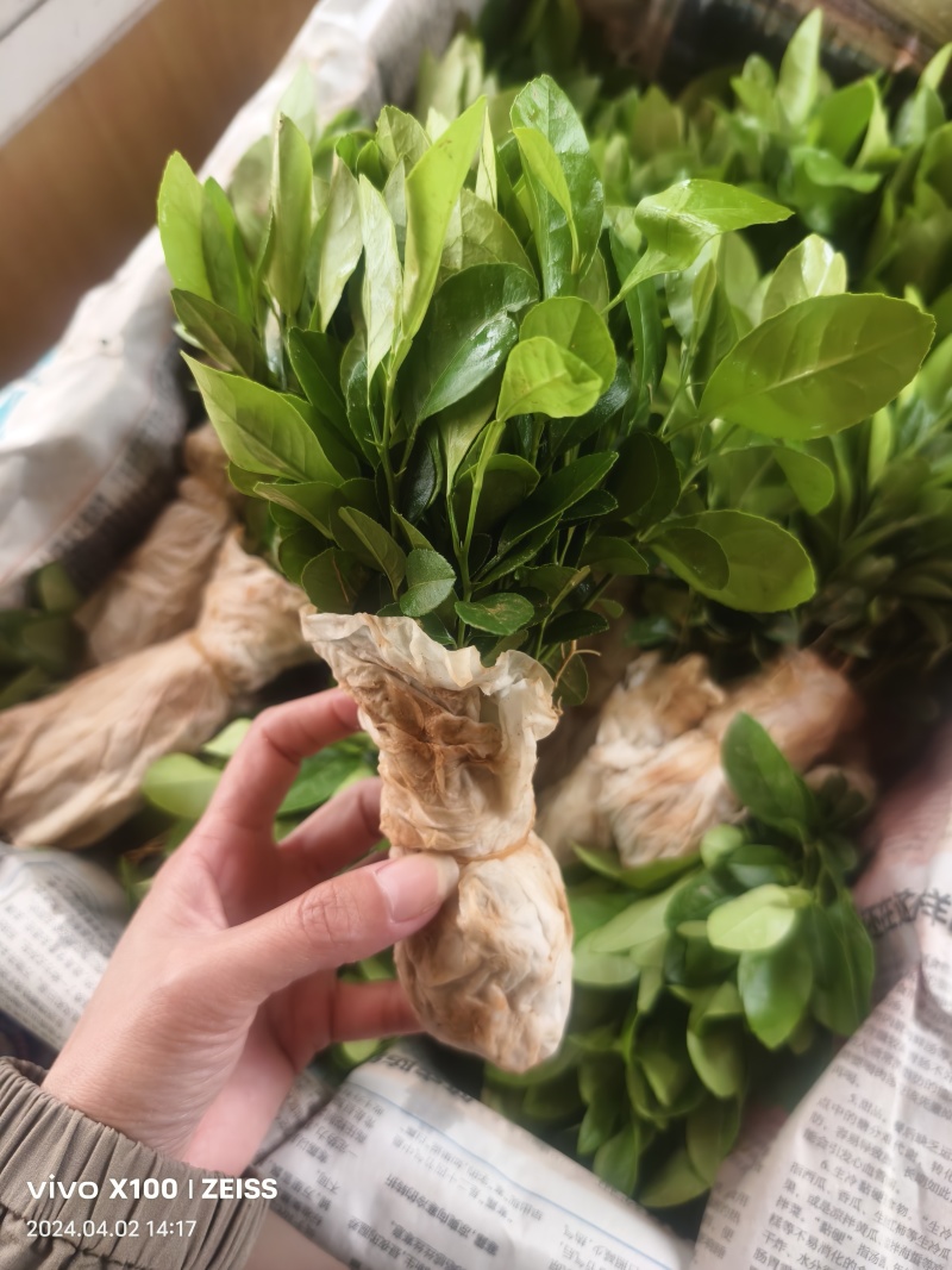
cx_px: 476
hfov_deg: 58.9
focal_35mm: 23
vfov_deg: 73.9
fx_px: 844
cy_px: 635
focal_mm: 5.6
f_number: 1.57
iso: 558
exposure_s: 1/610
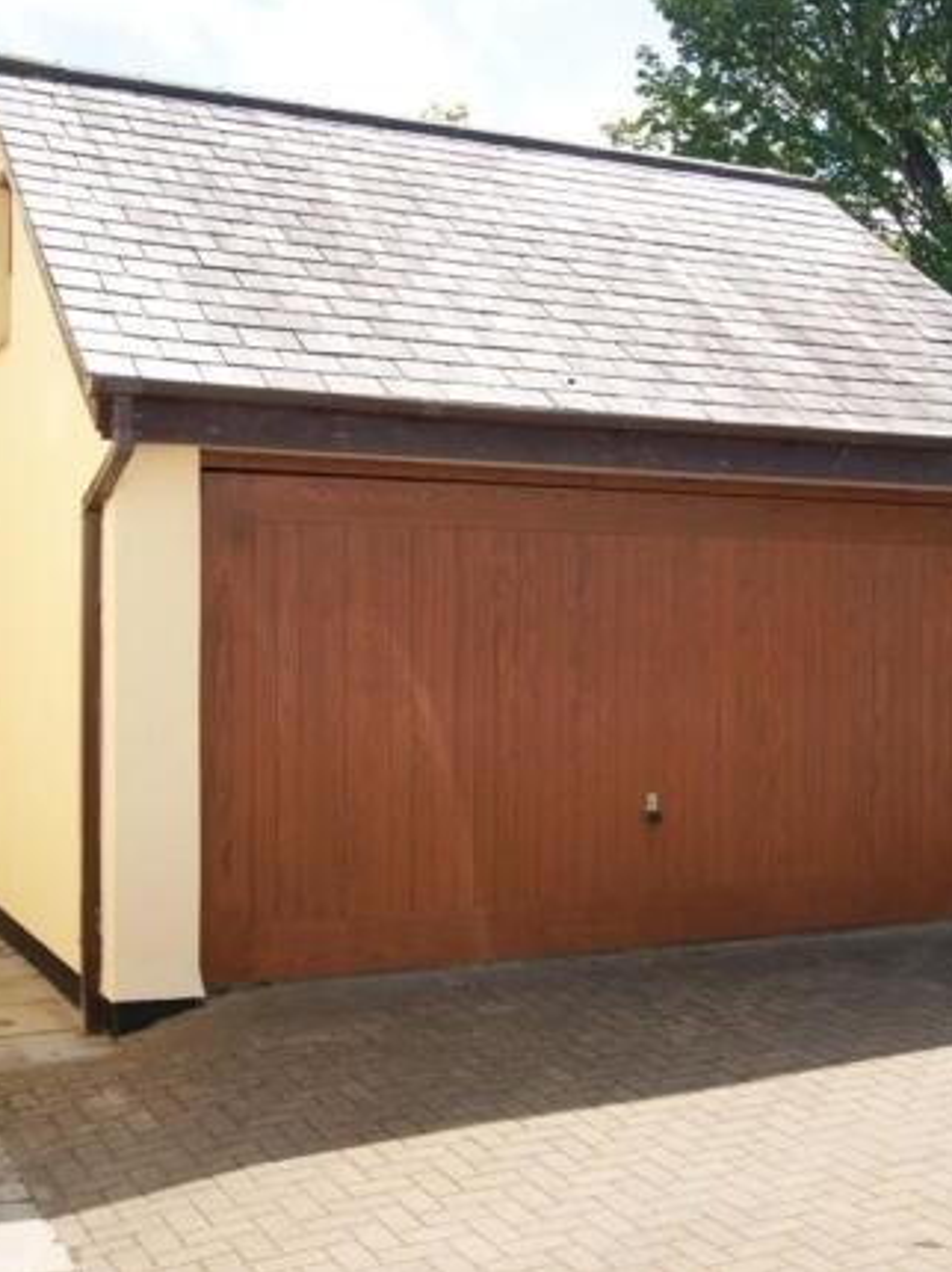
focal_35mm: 44
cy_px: 633
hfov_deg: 32.8
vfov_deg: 43.0
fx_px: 1615
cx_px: 568
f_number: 10
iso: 100
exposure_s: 1/160
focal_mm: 20
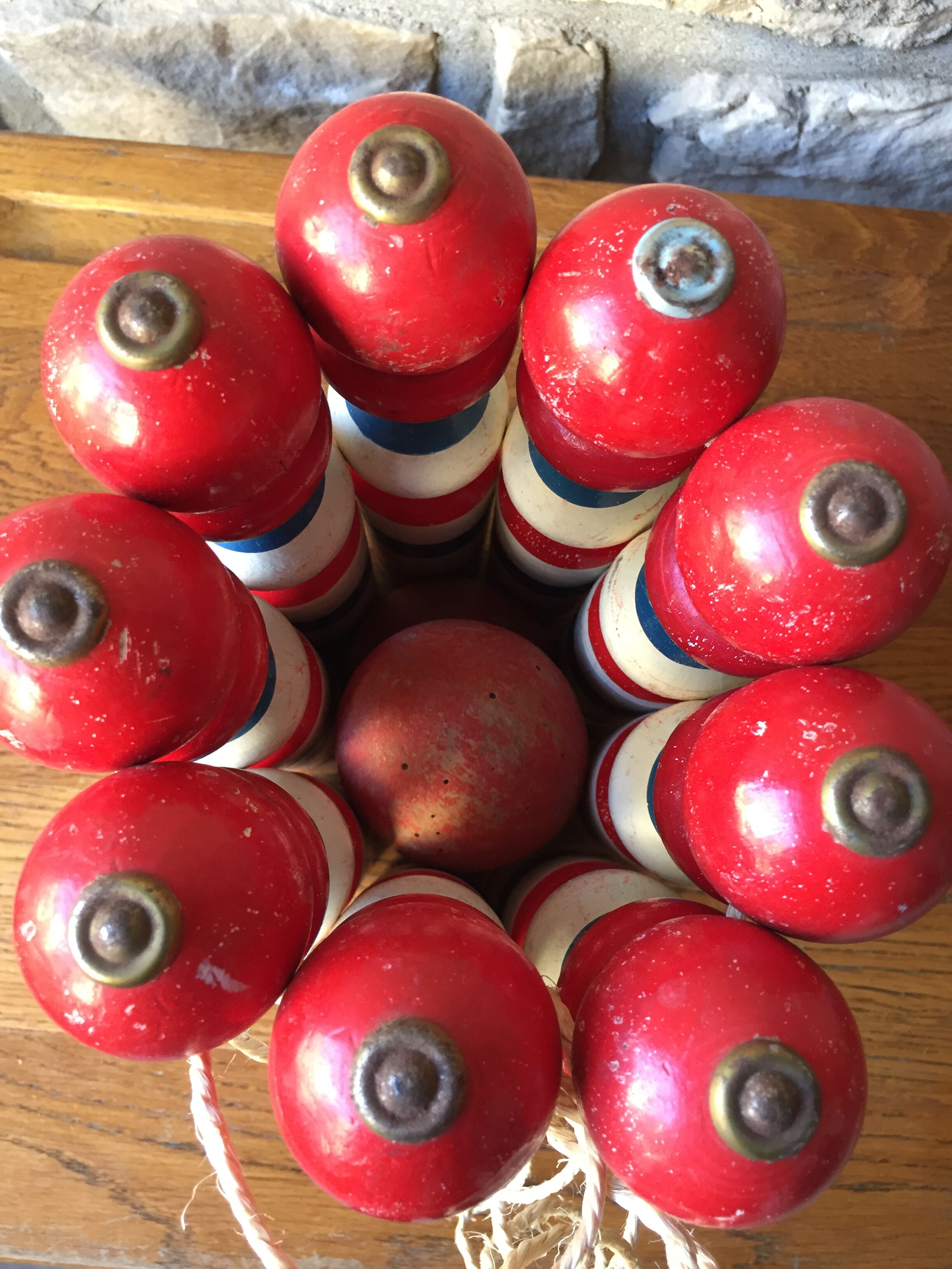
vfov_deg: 61.7
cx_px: 476
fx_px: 1063
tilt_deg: -82.6
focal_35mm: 29
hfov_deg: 48.2
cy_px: 634
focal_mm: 4.15
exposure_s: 1/33
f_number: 2.2
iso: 125
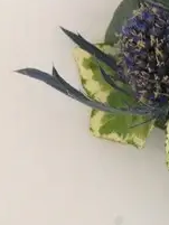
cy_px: 100
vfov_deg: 20.2
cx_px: 227
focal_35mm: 97
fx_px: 631
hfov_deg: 14.5
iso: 200
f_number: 2.4
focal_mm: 4.28
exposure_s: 1/20
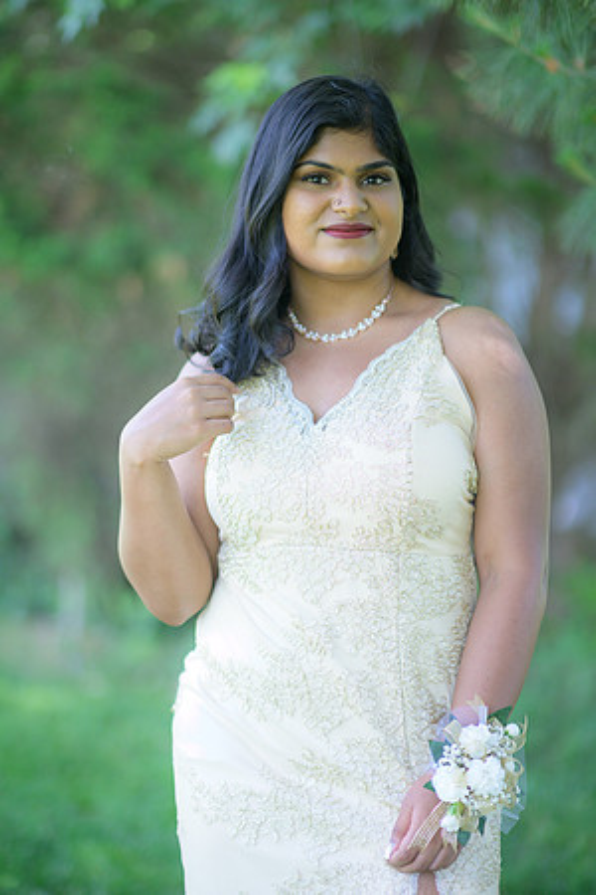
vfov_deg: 23.9
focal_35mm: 85
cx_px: 298
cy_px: 448
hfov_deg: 16.1
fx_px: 2111
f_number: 1.4
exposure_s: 1/1000
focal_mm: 85
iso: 400
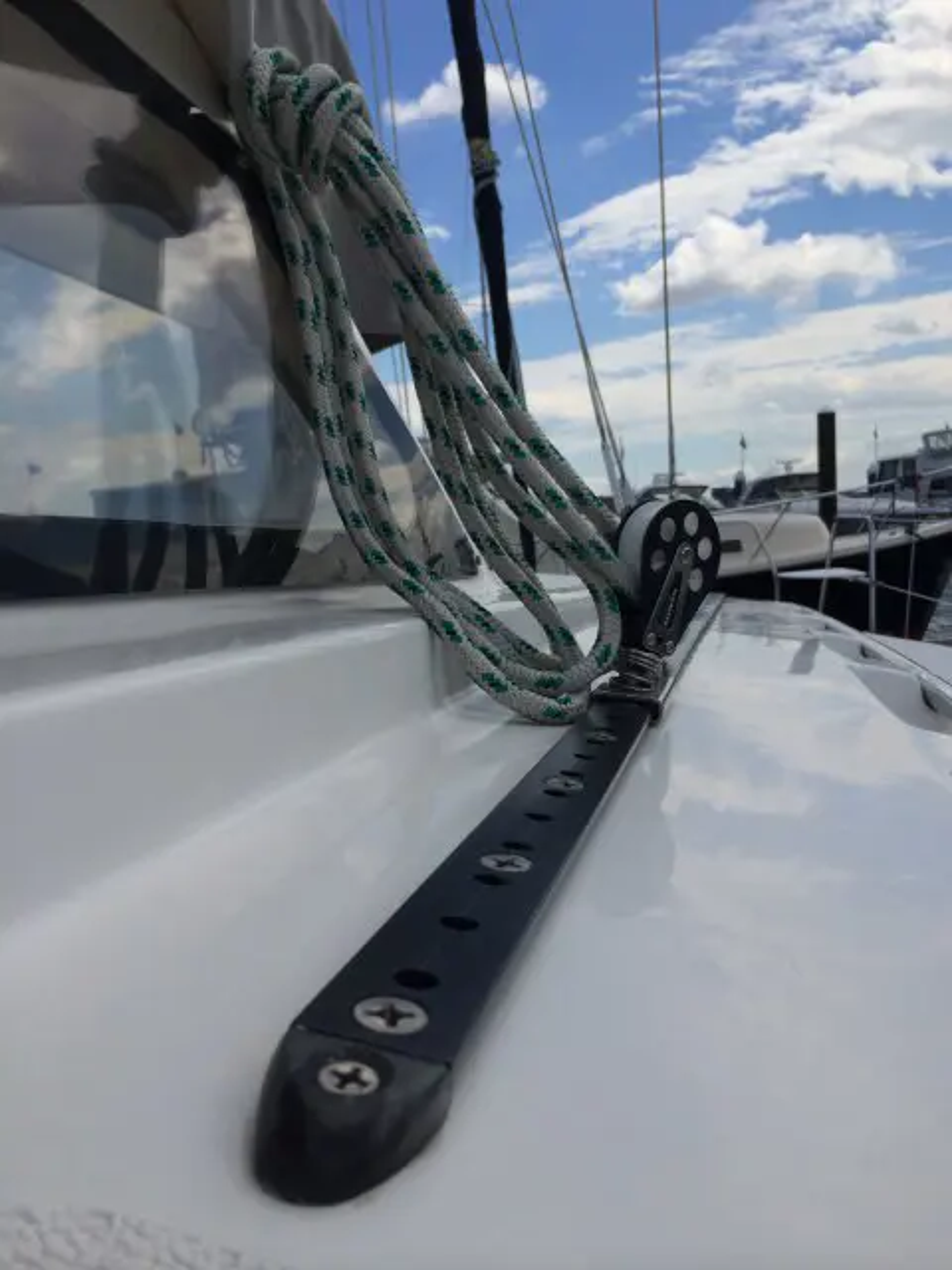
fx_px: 1100
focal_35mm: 30
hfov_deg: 46.8
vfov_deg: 60.0
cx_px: 476
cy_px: 635
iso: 40
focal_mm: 4.12
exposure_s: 1/3425
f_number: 2.2
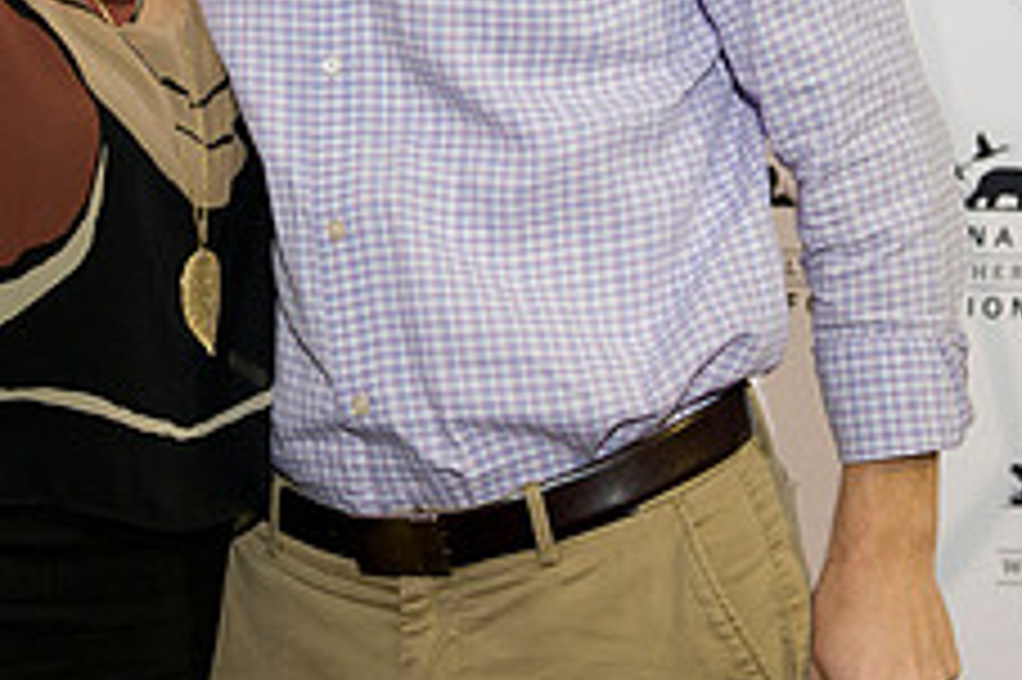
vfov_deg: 11.7
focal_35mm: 115
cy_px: -86
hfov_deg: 17.8
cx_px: 513
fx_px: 3262
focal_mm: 45
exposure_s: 1/125
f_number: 3.5
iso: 800
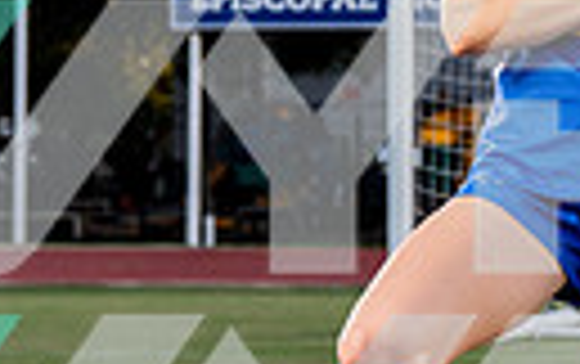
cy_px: 139
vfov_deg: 7.4
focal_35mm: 178
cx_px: 423
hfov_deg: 11.7
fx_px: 2817
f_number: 4
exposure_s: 1/250
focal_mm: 50
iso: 800
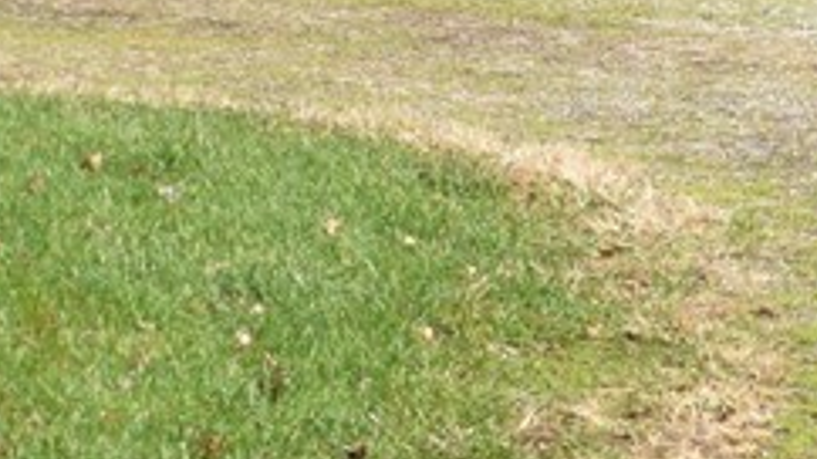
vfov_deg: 6.8
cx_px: 1563
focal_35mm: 169
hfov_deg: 11.6
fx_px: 3660
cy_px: -678
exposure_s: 1/320
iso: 400
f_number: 9
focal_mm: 24
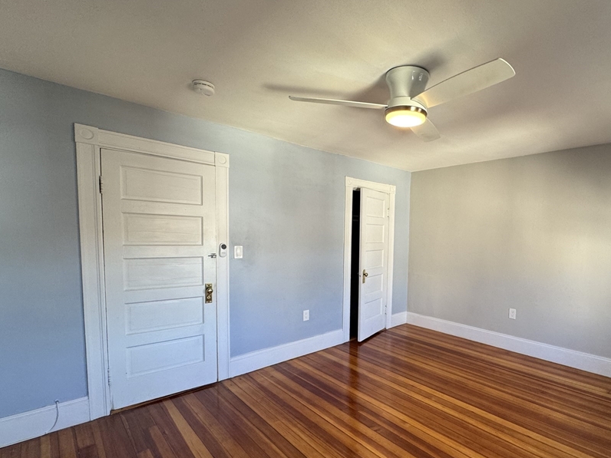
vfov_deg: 71.3
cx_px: 380
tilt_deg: -3.7
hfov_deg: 86.1
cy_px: 259
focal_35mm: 18
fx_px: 318
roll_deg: -2.3
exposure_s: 1/120
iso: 160
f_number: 2.2
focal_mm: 2.22
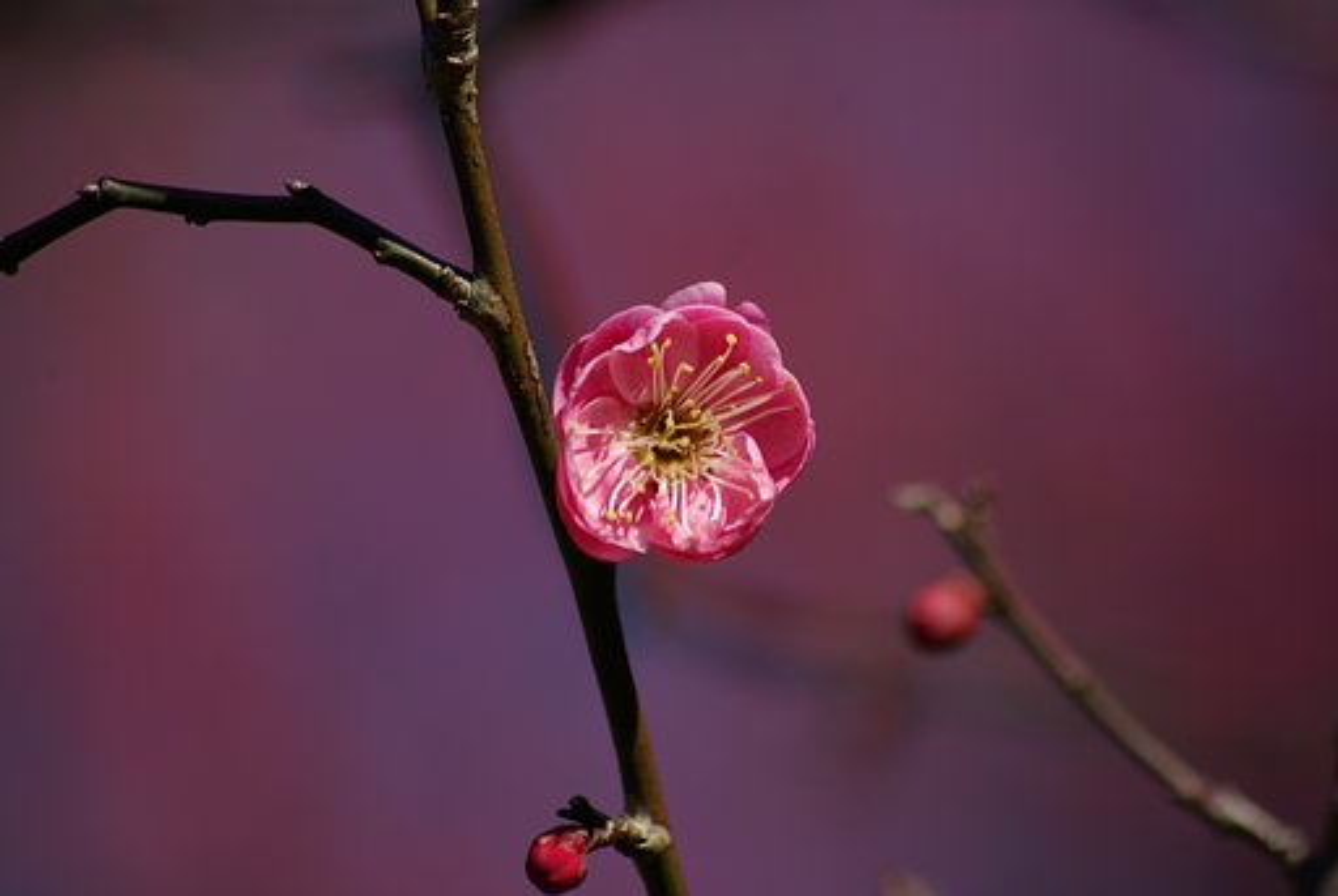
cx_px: 669
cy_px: 448
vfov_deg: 3.5
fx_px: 14516
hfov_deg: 5.3
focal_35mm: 390
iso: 100
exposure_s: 1/350
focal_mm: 260
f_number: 6.7
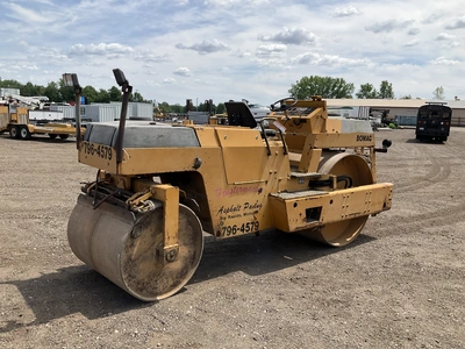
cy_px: 174
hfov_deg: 61.7
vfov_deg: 48.2
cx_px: 232
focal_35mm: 29
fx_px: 390
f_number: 1.8
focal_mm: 3
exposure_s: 1/2058
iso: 25
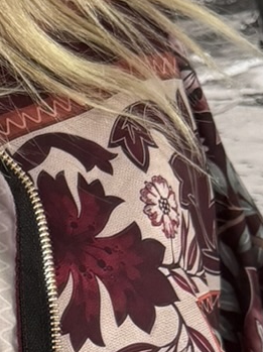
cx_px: -179
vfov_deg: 13.2
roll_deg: +23.8
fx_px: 1431
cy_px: 524
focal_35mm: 141
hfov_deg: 10.0
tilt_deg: -43.2
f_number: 1.78
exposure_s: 1/60
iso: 320
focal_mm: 6.76
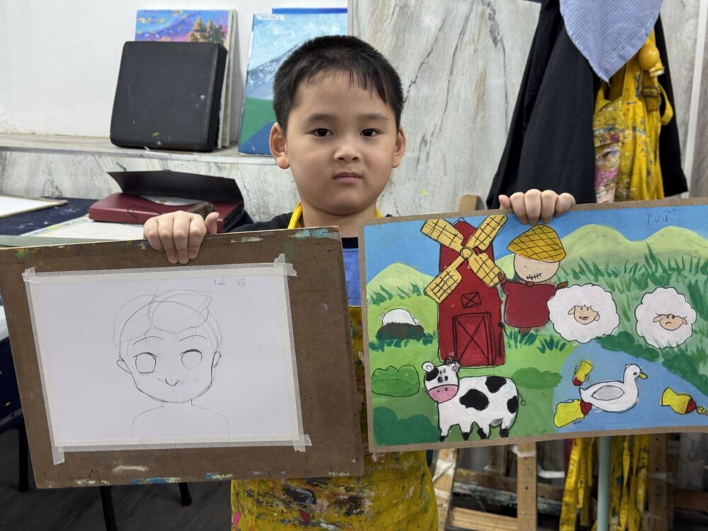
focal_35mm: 48
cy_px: 266
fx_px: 982
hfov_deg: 39.7
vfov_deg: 30.3
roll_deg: +0.0
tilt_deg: -14.8
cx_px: 354
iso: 125
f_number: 1.78
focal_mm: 6.76
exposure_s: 1/100
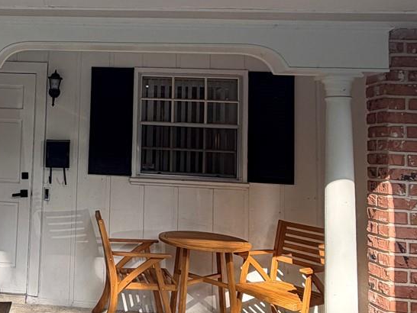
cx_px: 28
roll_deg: -2.8
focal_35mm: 41
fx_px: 494
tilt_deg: +6.3
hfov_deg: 41.5
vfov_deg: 34.8
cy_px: 103
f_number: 2.2
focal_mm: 2.22
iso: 64
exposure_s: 1/502
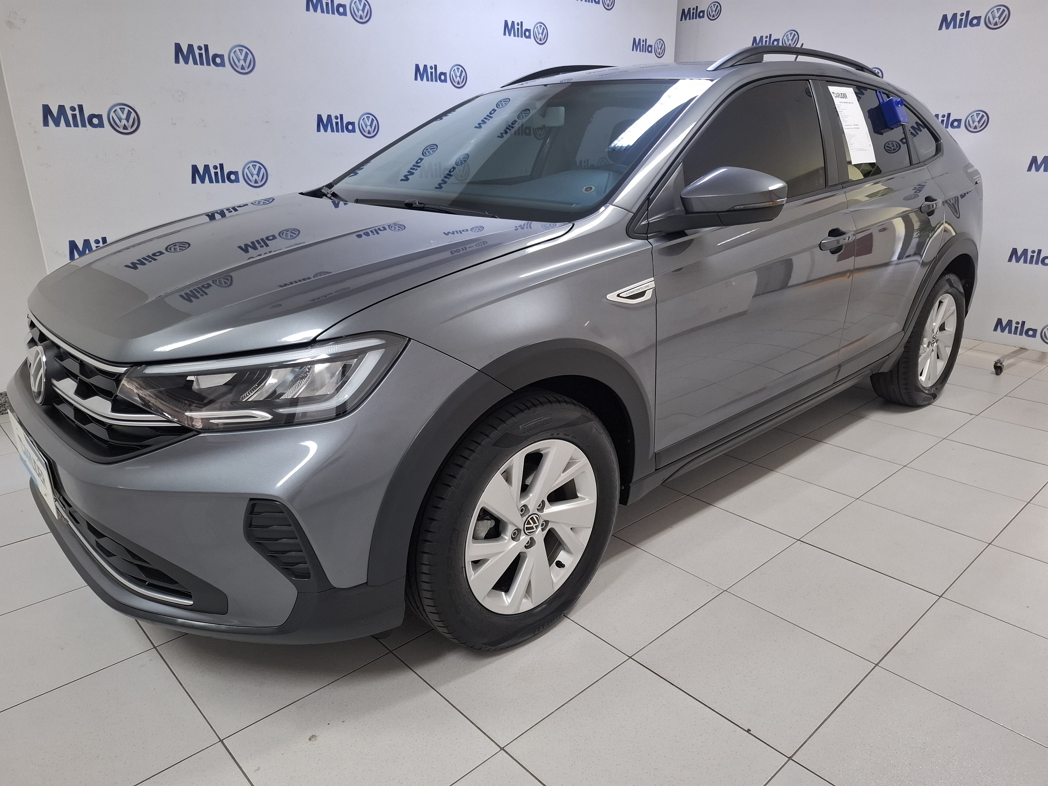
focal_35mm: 23
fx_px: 696
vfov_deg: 58.9
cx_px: 524
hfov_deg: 73.9
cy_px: 393
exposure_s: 1/60
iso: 320
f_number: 1.8
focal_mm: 5.54
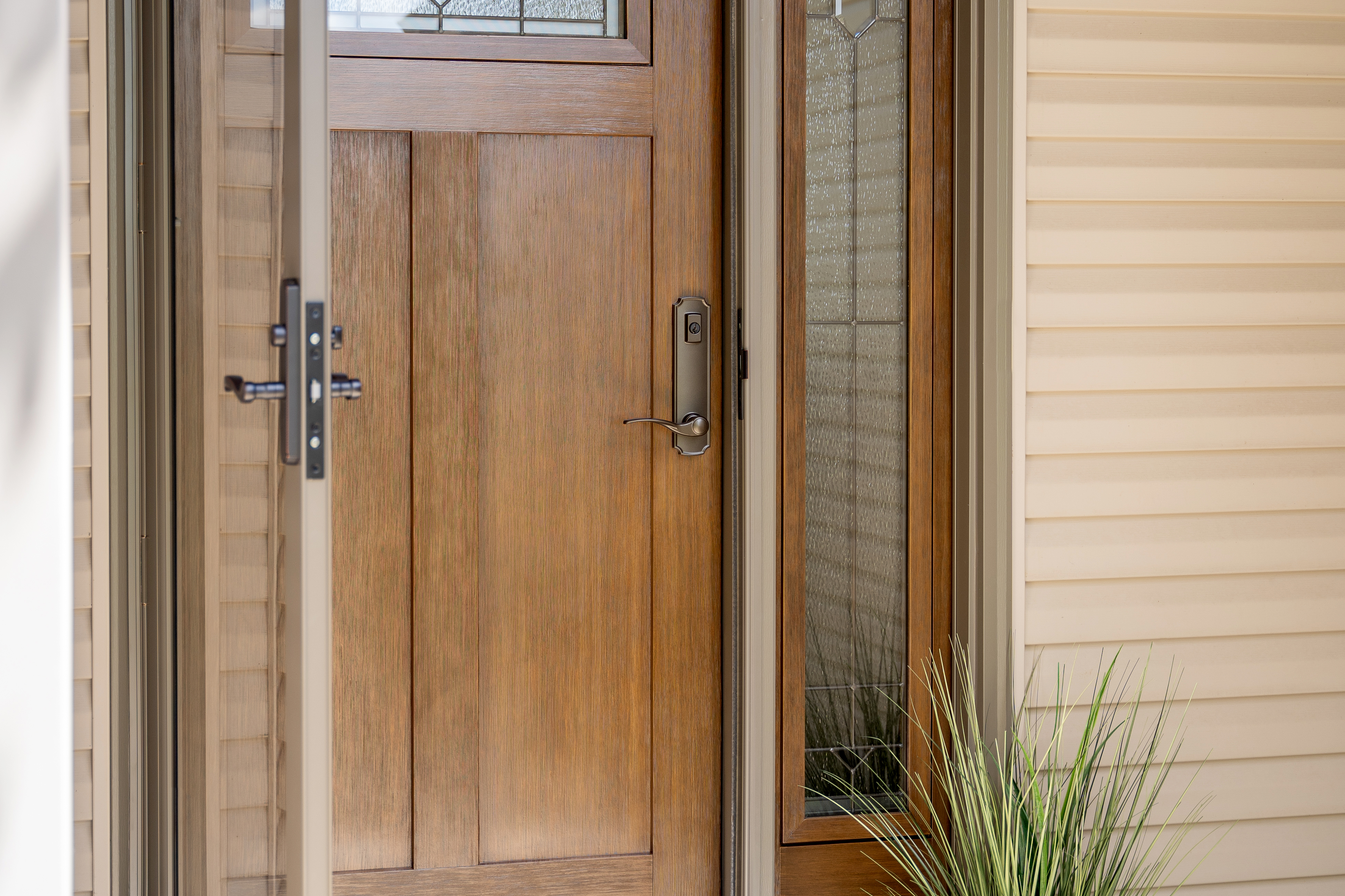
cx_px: 671
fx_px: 2397
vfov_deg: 21.2
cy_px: 377
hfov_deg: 31.3
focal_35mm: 64
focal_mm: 42.1
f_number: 2.8
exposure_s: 1/250
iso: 160
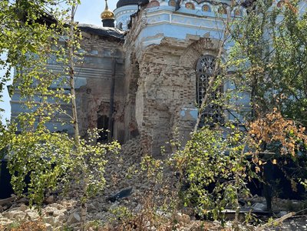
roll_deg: -0.4
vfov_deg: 30.3
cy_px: 116
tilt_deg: +11.0
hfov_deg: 39.7
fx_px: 426
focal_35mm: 48
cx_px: 154
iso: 64
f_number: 1.78
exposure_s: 1/1433
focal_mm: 6.86
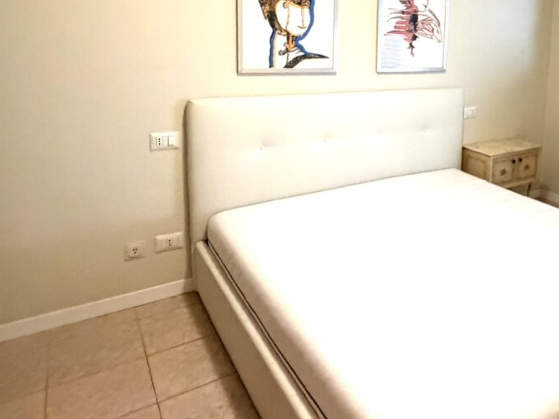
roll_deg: -4.4
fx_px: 484
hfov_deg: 54.6
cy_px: 97
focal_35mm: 30
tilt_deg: -7.4
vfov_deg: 45.0
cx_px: 469
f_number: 2.2
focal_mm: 2.22
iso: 640
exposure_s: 1/50
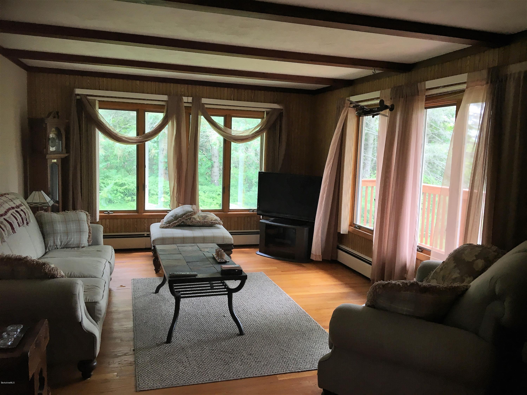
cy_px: 198
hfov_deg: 61.7
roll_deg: -1.9
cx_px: 264
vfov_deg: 48.2
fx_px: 442
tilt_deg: -5.7
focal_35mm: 29
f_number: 2.2
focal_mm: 4.15
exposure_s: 1/30
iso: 25
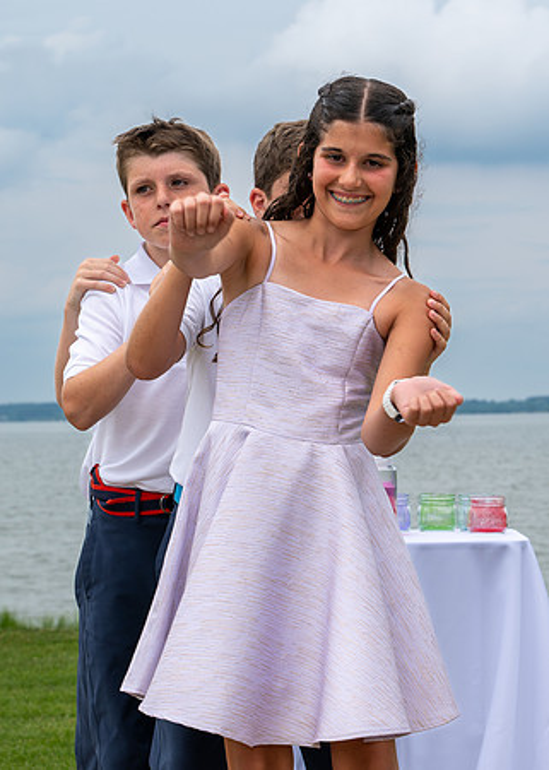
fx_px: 2414
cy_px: 347
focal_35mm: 110
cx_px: 476
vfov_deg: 18.1
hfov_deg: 12.9
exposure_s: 1/250
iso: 64
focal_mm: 64
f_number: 8
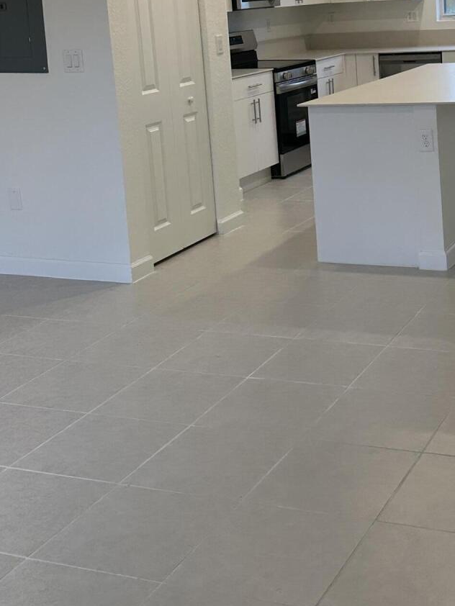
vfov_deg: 33.0
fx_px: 998
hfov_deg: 25.2
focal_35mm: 57
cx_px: 367
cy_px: 136
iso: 125
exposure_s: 1/120
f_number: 1.78
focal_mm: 6.86
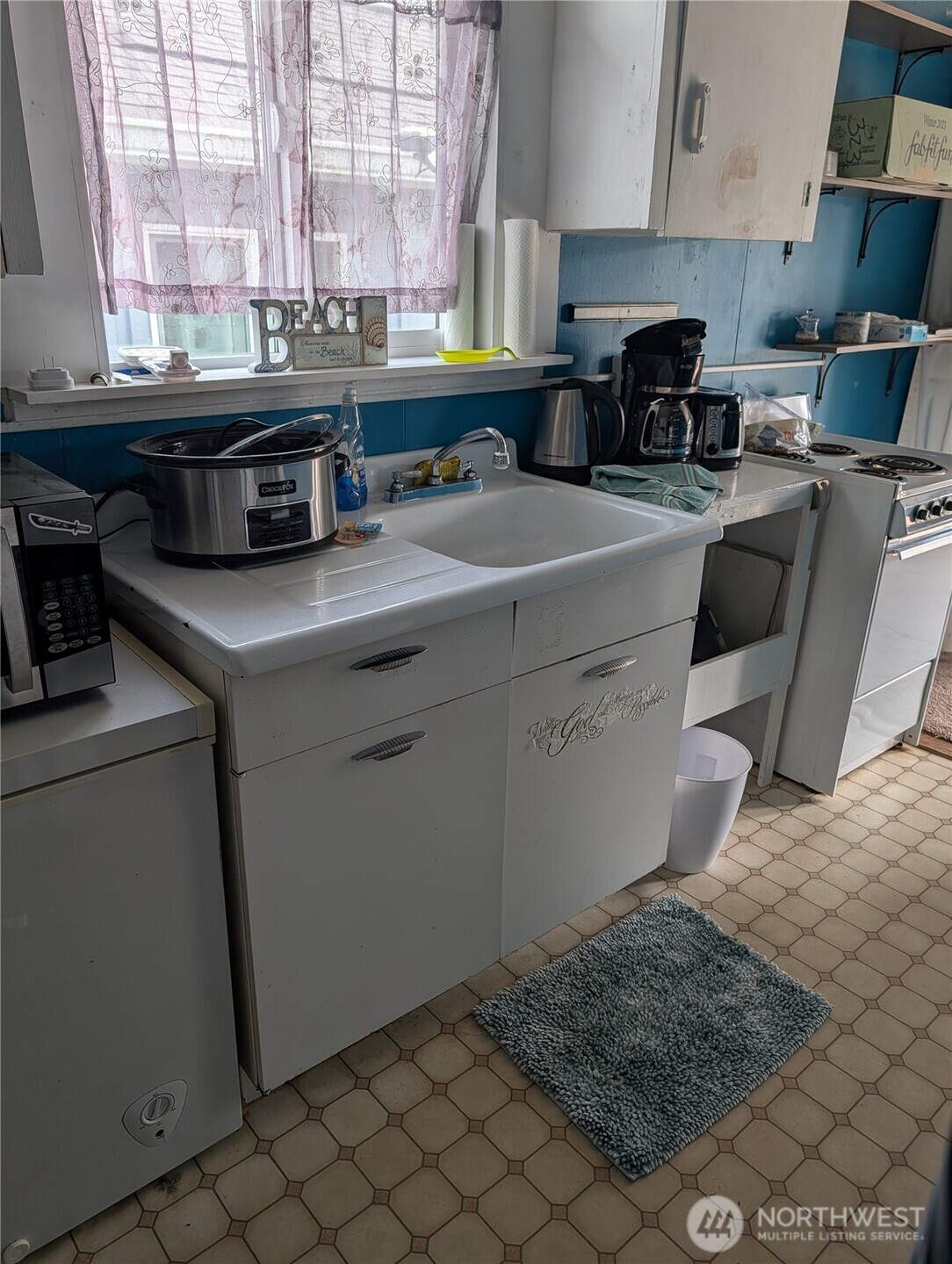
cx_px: 476
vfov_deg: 71.5
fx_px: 878
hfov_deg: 57.0
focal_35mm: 24
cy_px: 632
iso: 32
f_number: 1.68
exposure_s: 1/94.8
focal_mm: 6.9
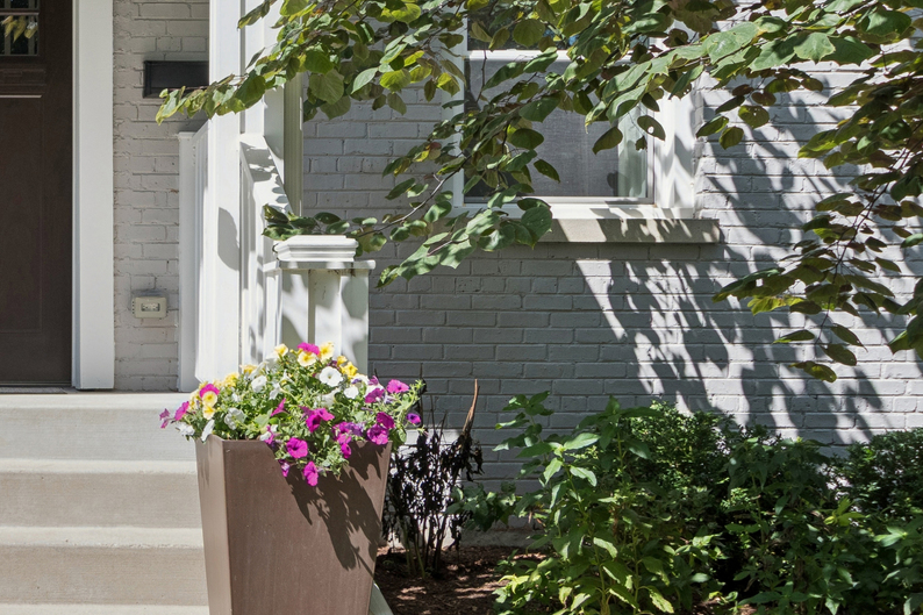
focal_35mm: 52
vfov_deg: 25.9
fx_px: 1333
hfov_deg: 34.8
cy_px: 242
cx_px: 6
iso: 250
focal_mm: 17
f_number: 8
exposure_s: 1/400
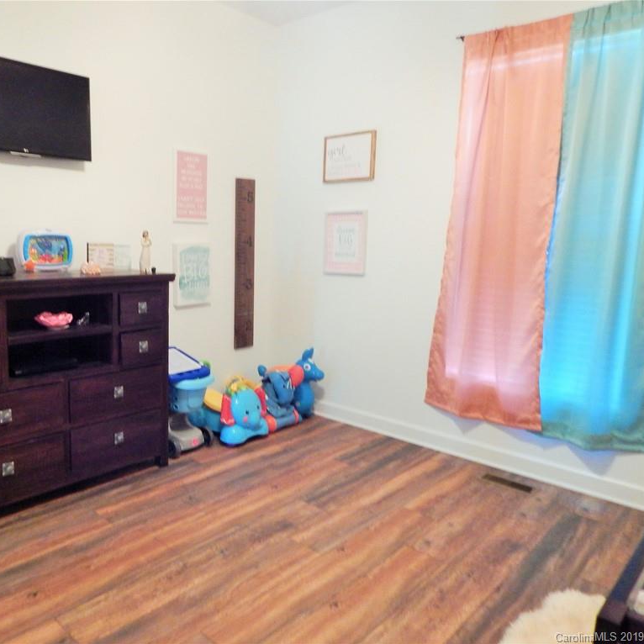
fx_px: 547
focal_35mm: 26
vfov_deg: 60.9
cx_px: 220
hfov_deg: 59.7
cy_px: 322
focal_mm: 4
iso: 450
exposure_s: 1/8
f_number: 3
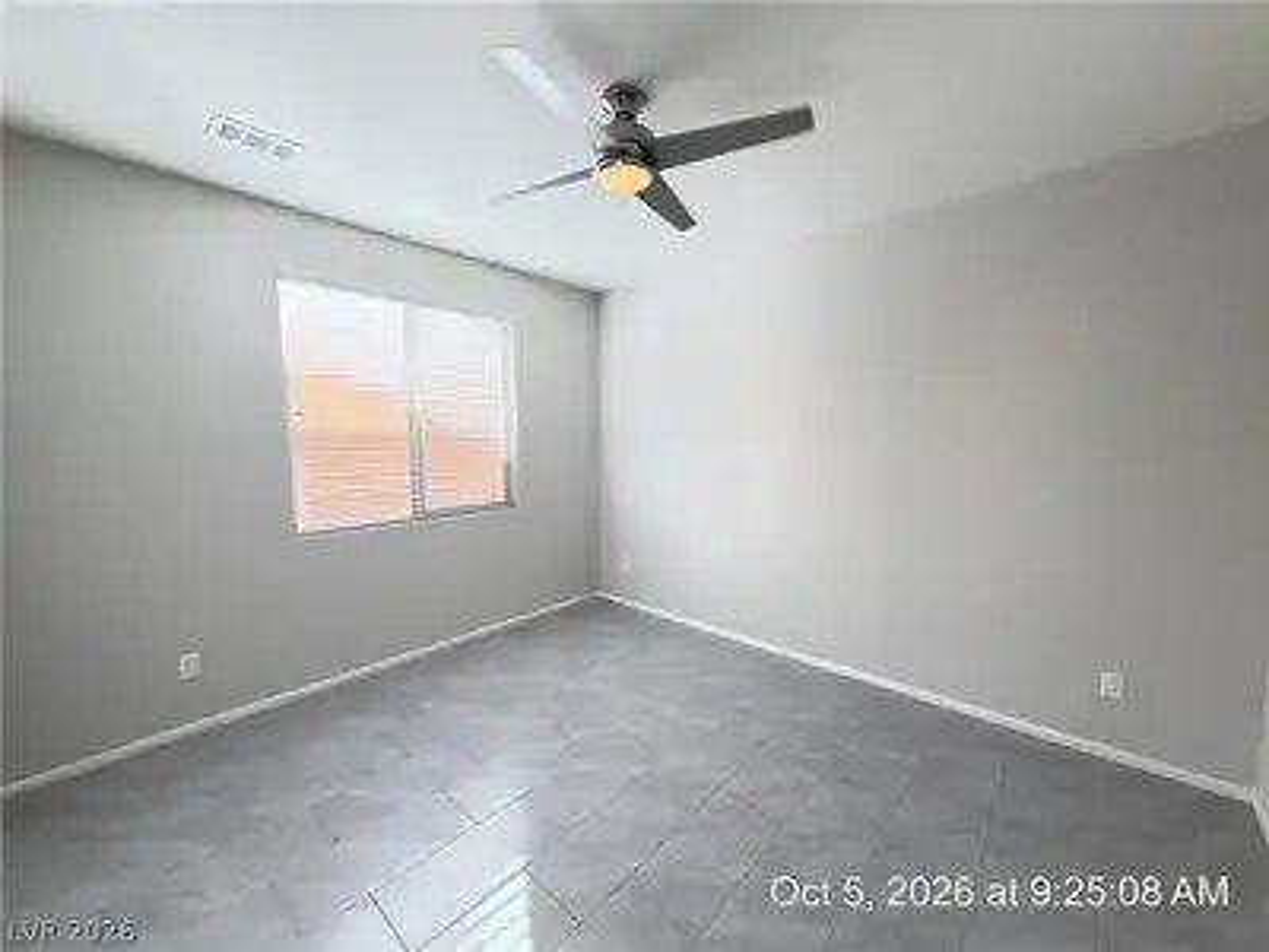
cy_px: 476
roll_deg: +0.2
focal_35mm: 14
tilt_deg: -5.5
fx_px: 513
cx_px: 634
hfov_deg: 102.1
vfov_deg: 85.7
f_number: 2.2
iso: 320
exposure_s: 1/120
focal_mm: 2.22
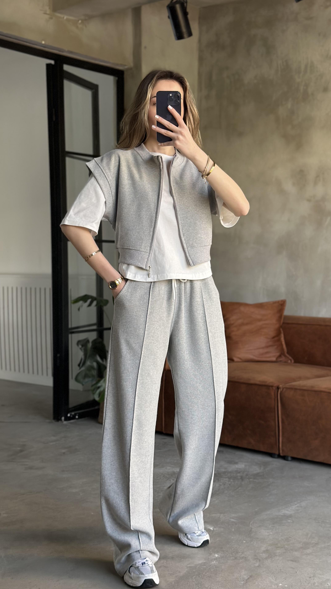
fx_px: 858
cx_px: 169
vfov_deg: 37.8
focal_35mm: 55
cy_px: 290
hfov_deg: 21.8
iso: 160
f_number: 1.78
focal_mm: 6.86
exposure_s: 1/60
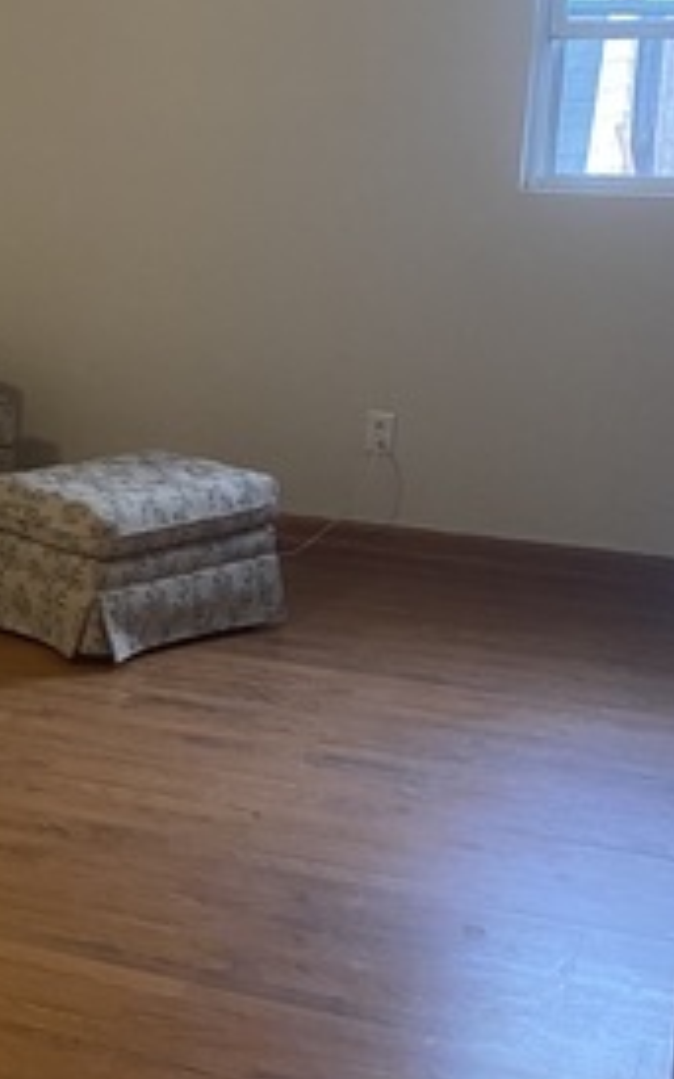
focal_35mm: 67
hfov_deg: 17.7
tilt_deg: -11.6
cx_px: -296
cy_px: 475
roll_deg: +0.1
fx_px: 1971
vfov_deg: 30.6
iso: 160
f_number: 1.8
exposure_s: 1/60
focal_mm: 4.25
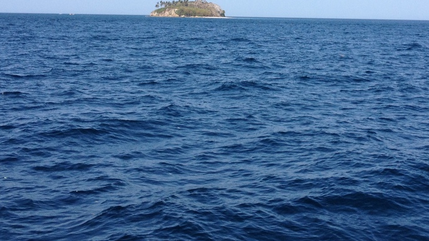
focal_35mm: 67
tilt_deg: -2.6
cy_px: 0
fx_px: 762
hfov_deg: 31.4
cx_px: 256
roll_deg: -1.9
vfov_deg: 17.6
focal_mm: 4.28
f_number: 2.4
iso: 50
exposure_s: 1/1534
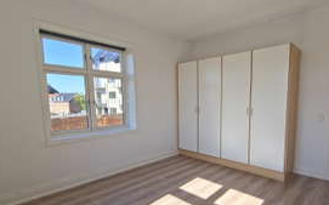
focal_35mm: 19
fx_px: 170
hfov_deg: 86.8
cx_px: 200
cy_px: 125
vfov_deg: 61.5
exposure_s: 1/518
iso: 50
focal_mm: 2.2
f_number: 2.2
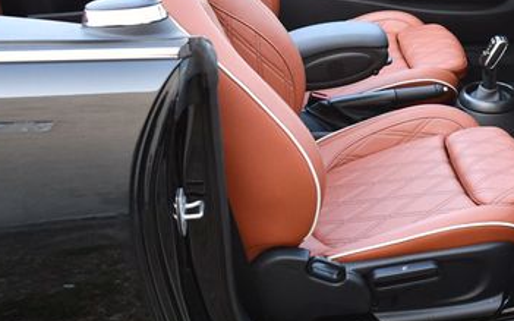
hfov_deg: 30.2
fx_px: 938
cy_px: 43
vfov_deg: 19.1
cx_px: 379
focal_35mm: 67
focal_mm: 18
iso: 560
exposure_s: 1/250
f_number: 3.5
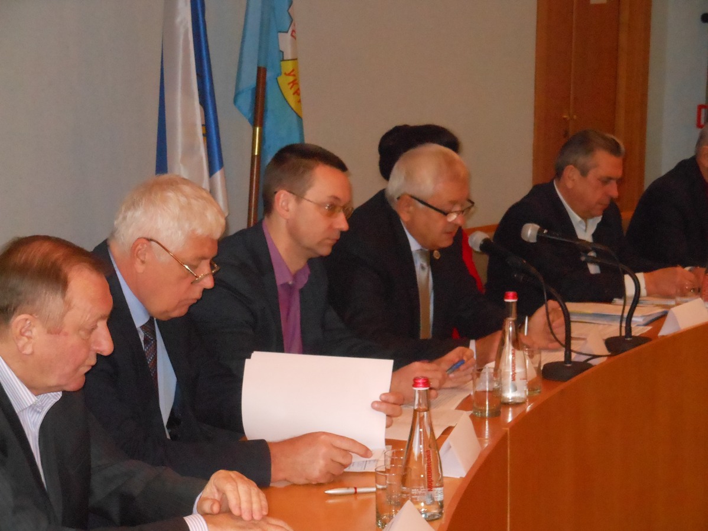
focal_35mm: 87
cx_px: 354
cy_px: 266
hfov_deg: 22.5
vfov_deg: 17.0
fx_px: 1780
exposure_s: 1/60
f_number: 4.6
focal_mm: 15.5
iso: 1000
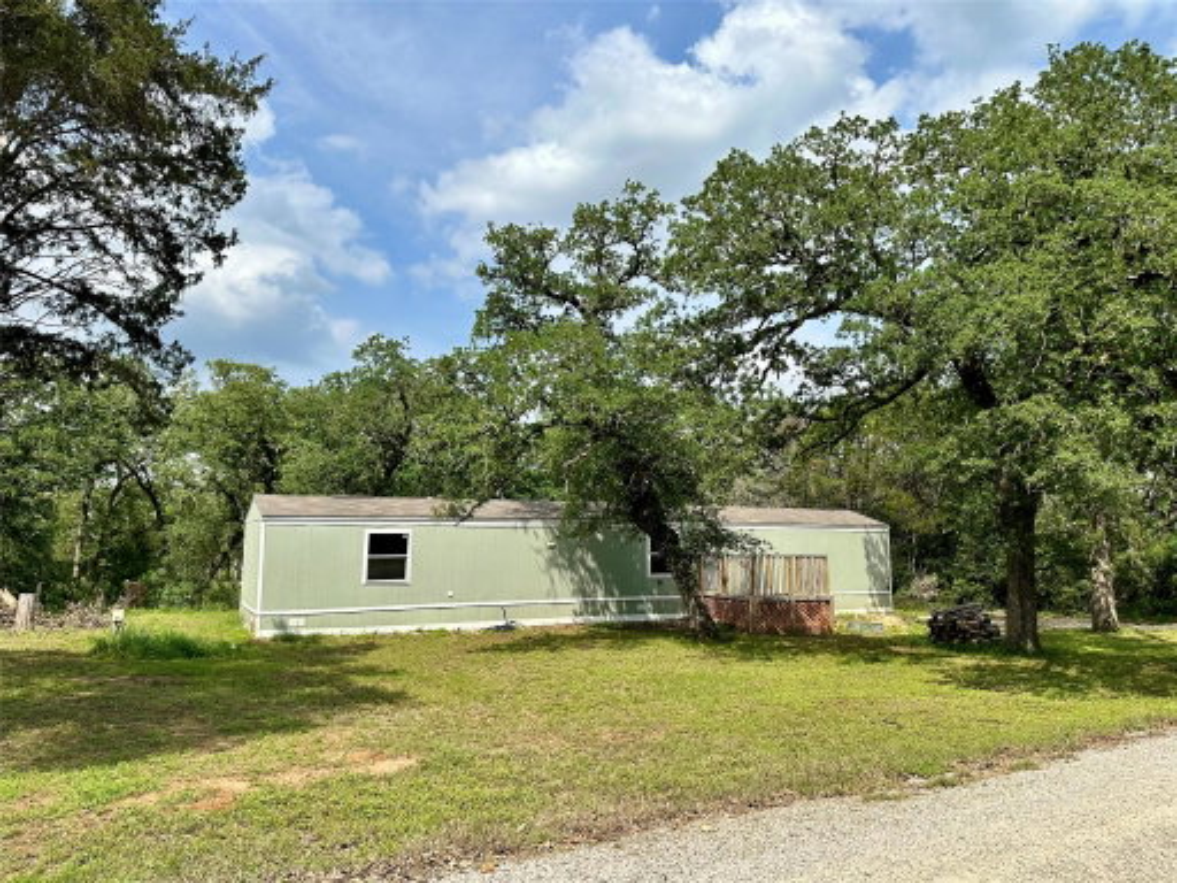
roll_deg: +0.0
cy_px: 442
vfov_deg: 56.8
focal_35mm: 24
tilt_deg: +6.8
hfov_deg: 71.6
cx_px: 588
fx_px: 816
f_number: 1.78
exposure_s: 1/5525
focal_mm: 6.86
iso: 80
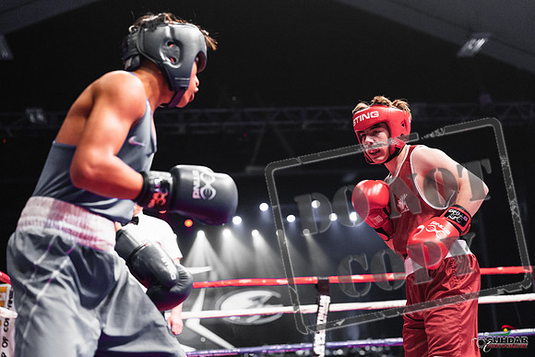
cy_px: 178
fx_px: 743
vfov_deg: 27.0
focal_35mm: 50
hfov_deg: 39.6
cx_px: 268
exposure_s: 1/1000
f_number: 2.5
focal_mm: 50
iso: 3200
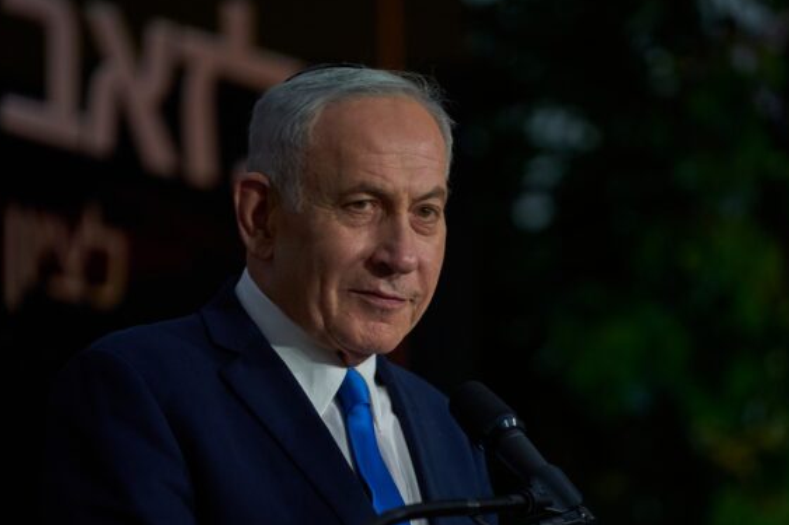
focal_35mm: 275
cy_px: 324
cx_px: 425
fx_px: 6025
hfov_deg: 7.5
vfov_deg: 5.0
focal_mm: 180
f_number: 2.8
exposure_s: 1/1250
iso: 400
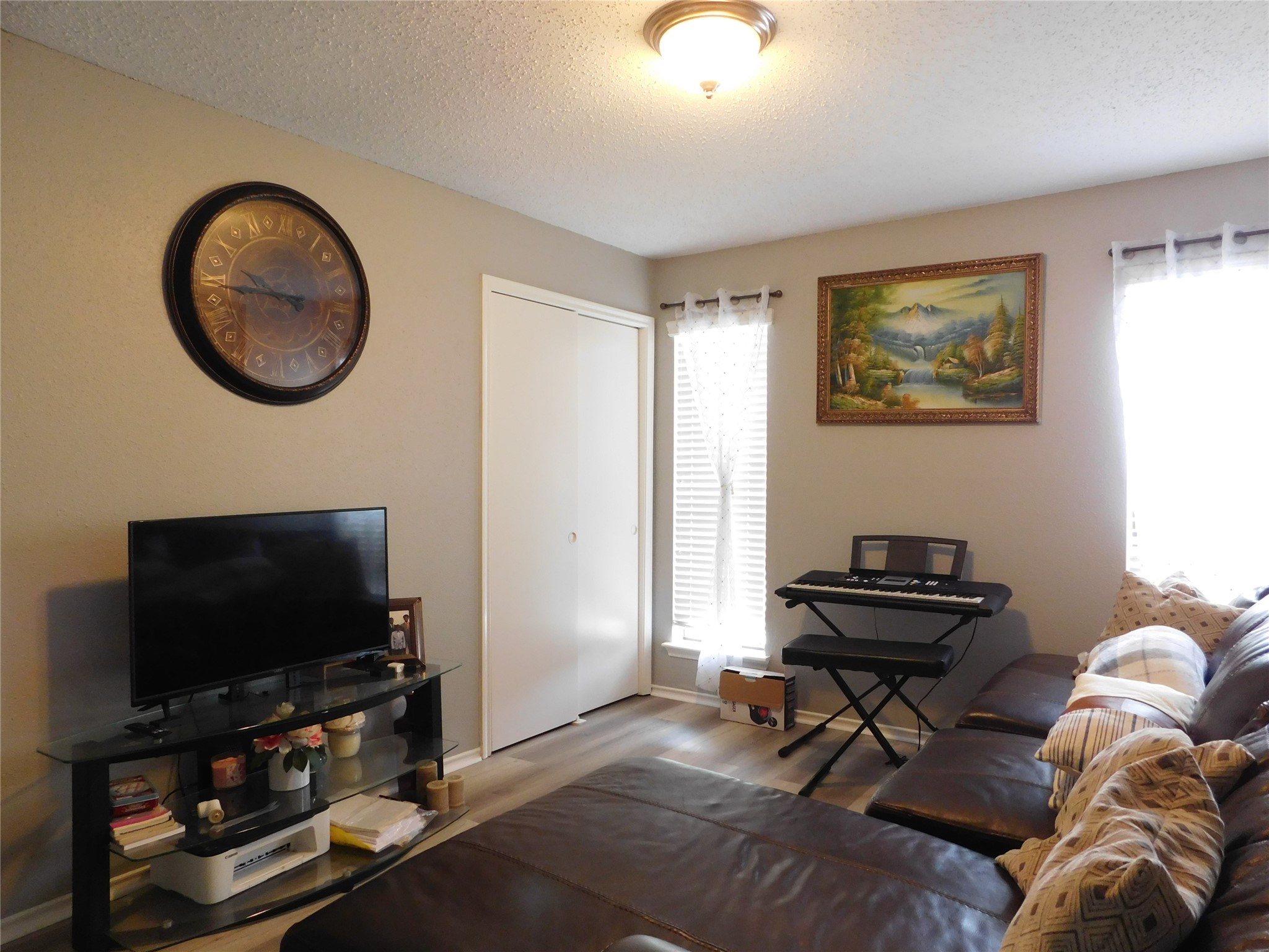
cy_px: 476
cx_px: 634
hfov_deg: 73.9
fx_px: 843
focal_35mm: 23
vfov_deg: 58.9
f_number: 3
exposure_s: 1/30
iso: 280
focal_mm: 4
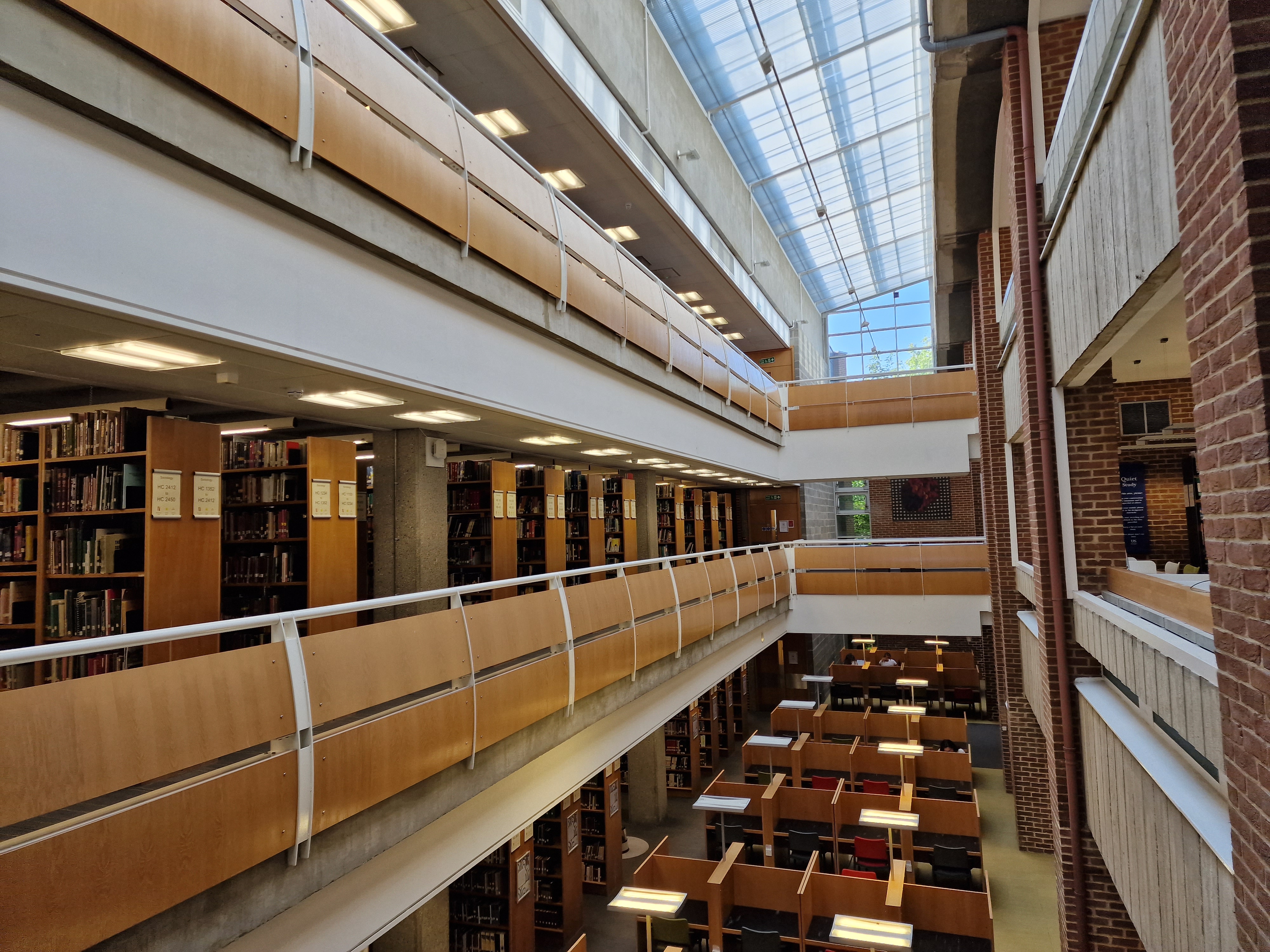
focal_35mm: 23
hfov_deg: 73.9
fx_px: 844
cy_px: 476
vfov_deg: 58.9
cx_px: 635
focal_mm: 6.4
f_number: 1.8
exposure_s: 1/180
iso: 50
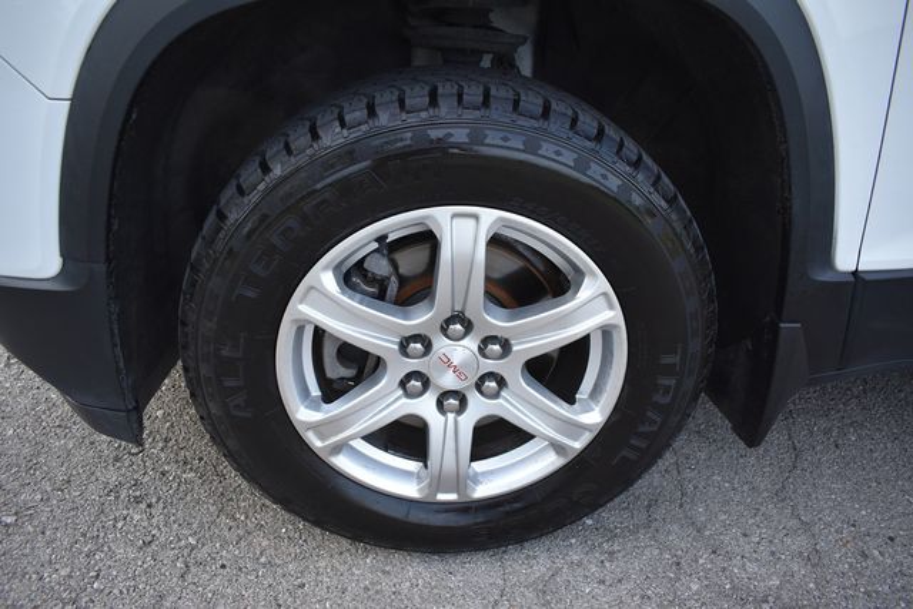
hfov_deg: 67.4
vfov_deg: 48.0
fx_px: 685
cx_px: 456
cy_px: 304
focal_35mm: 27
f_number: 3.5
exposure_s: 1/250
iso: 640
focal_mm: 18
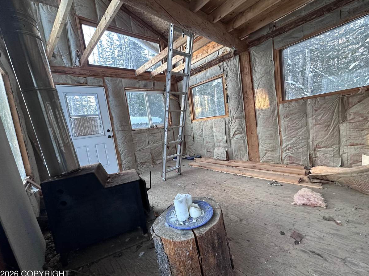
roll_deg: +6.7
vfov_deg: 81.7
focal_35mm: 15
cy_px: 140
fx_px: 160
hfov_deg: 98.1
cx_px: 191
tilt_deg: -6.1
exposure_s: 1/78
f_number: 2.2
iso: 320
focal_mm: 2.22
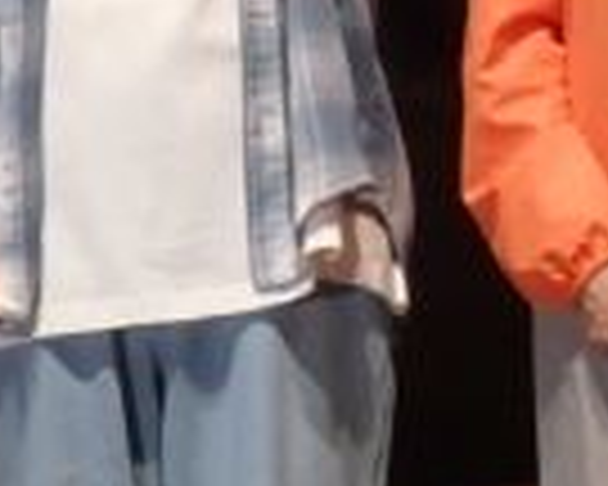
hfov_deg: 5.6
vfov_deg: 4.4
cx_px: 320
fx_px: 6262
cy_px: 225
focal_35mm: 348
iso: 400
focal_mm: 10.8
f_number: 4.2
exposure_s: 1/40
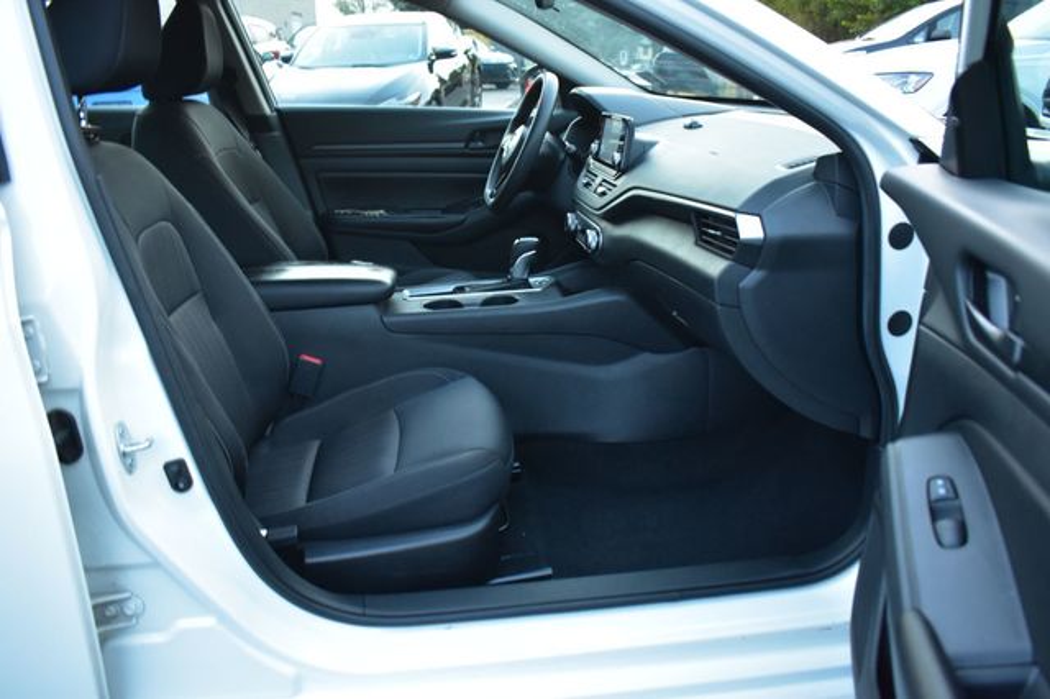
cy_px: 350
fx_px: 875
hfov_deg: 62.0
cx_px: 525
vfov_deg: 43.6
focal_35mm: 30
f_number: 4.5
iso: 1600
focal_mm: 20
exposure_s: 1/15
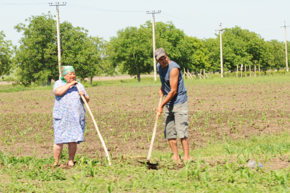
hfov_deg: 24.6
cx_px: 145
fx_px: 664
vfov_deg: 16.5
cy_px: 96
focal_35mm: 82
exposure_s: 1/400
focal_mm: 55
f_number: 11
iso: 320
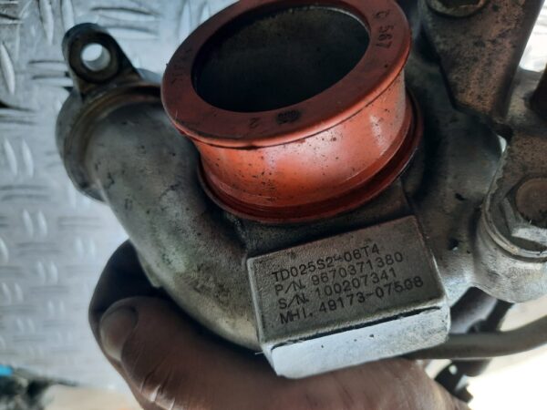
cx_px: 274
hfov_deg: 69.4
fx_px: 395
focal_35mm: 25
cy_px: 205
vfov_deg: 54.9
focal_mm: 4.6
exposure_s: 1/50
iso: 200
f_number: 2
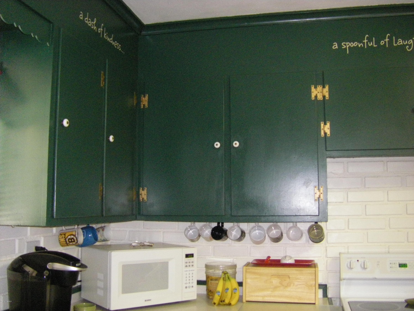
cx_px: 207
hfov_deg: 49.0
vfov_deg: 37.7
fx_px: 454
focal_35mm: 38
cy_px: 156
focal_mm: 6.3
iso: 800
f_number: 3.5
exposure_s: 1/50
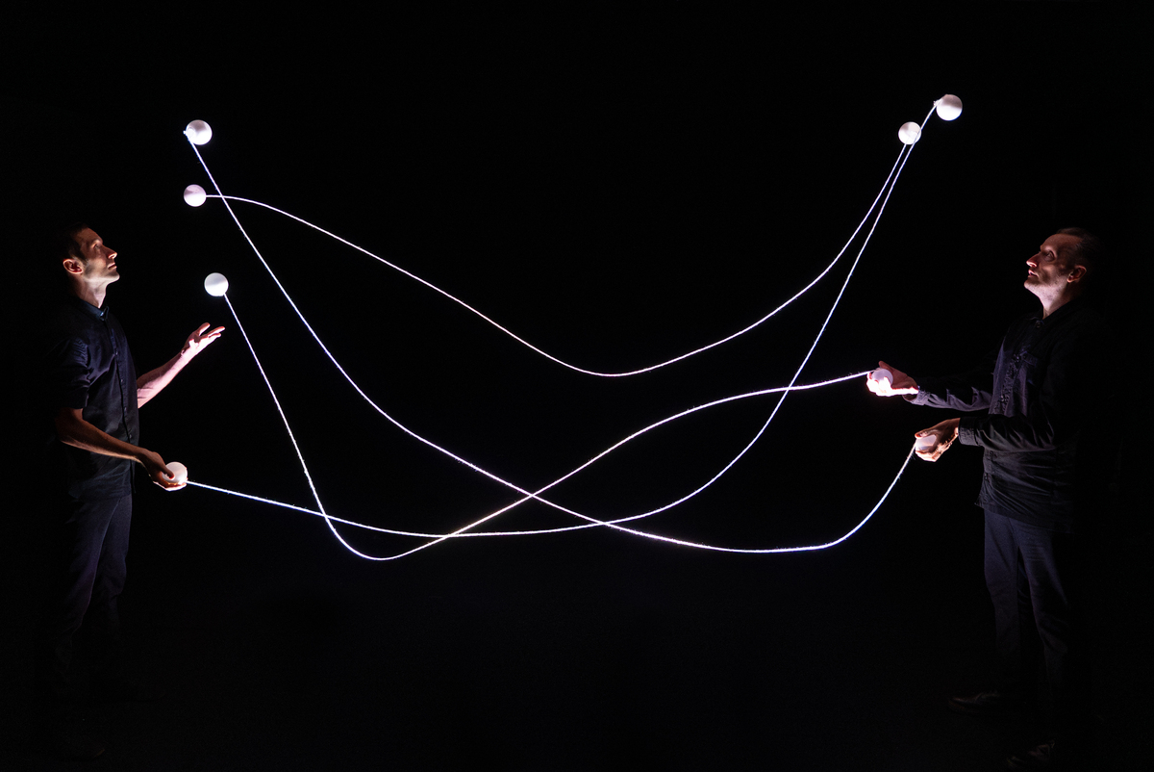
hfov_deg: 57.9
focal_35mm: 32
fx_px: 1043
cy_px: 386
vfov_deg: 40.6
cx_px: 577
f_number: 2.8
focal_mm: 32.5
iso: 12800
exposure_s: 1/800
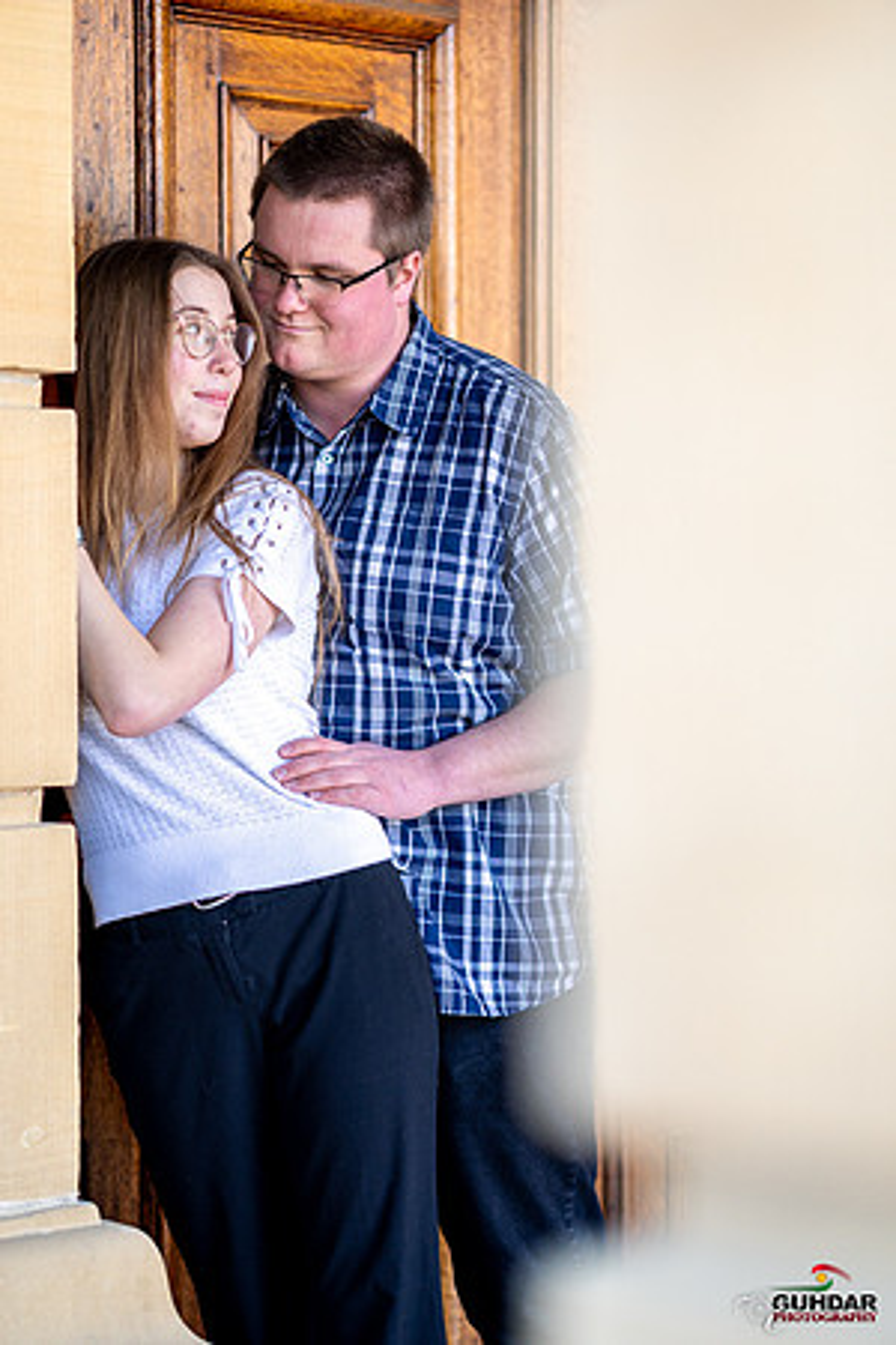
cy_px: 672
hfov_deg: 16.1
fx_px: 3173
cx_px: 448
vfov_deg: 23.9
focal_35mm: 85
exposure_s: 1/1600
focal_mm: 85
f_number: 1.4
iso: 500
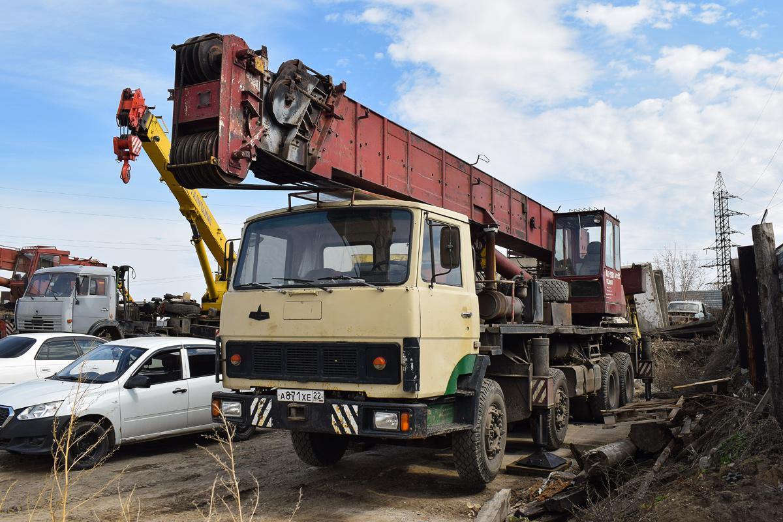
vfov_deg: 41.7
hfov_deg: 59.5
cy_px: 261
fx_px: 685
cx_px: 392
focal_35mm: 32
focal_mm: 21
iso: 200
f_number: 9
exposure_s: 1/320
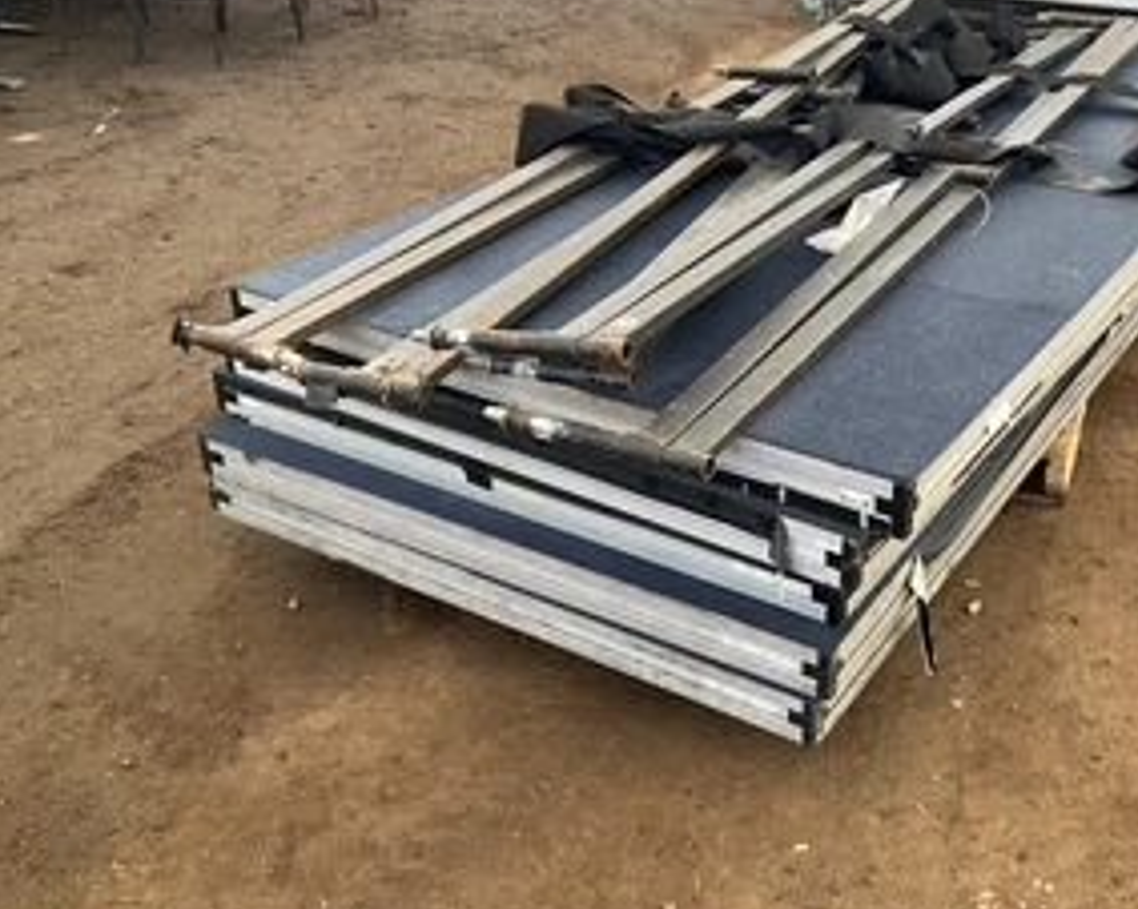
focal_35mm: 40
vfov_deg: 37.3
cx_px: 724
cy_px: 410
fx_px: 1346
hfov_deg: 45.4
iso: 50
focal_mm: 3
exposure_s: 1/122
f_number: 1.8
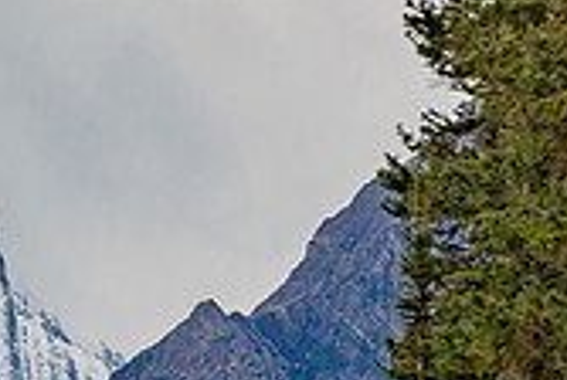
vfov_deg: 1.3
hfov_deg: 1.9
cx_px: -586
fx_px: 16851
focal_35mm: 1068
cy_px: 300
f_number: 10
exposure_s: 1/500
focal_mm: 170
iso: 200
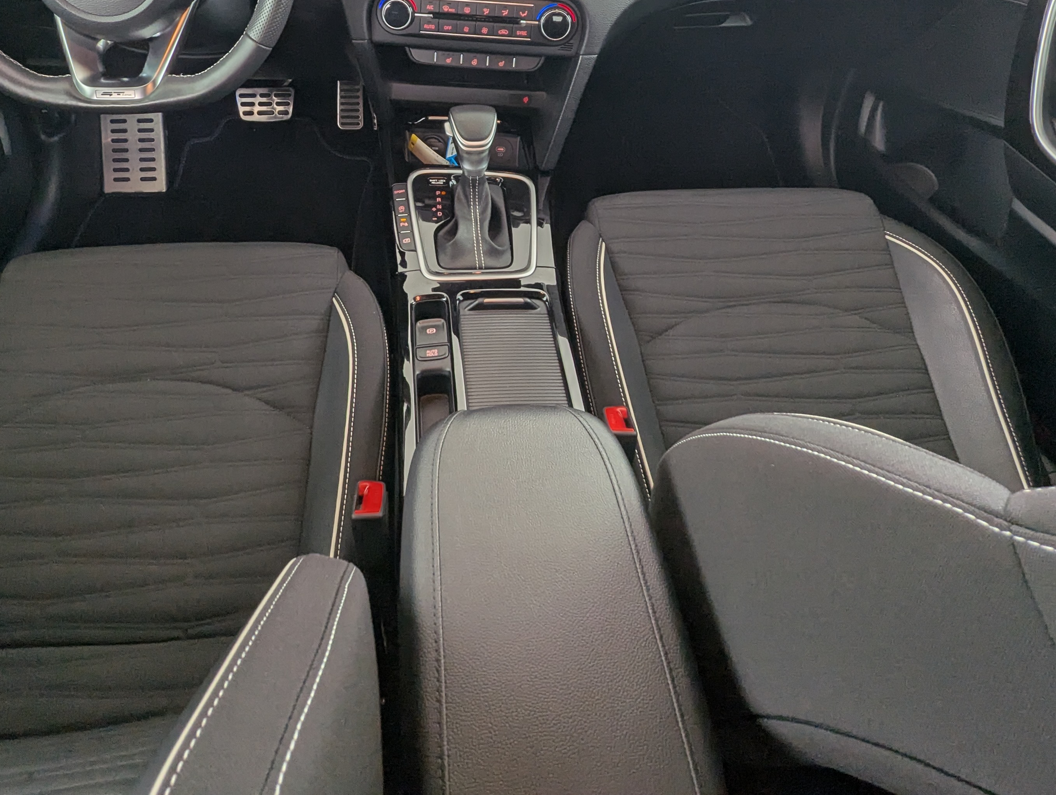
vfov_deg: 54.4
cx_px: 469
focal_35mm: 24
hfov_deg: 71.3
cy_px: 204
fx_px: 733
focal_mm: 2.35
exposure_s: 1/37.9
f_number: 2.2
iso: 68
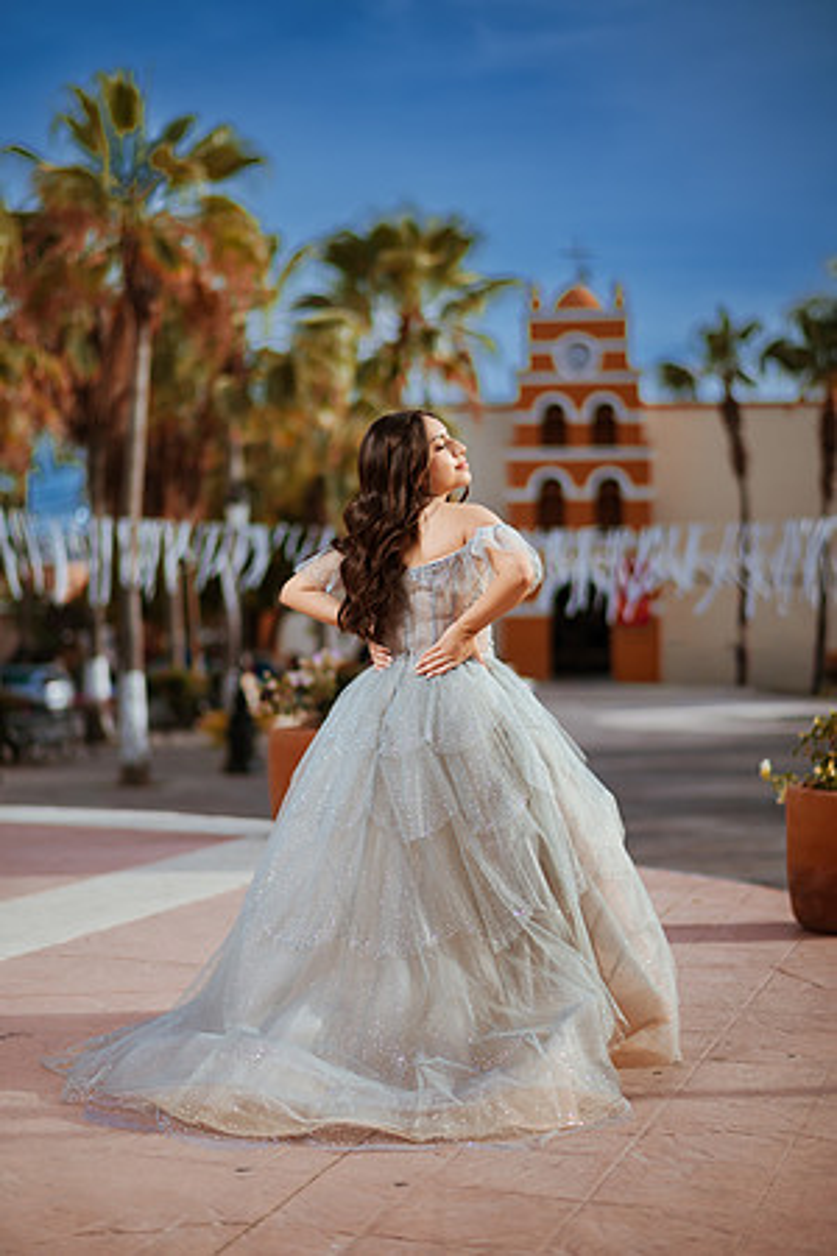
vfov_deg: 34.5
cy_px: 628
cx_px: 418
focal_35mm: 58
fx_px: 2023
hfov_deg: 23.4
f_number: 1.4
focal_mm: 58
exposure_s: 1/5000
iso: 100
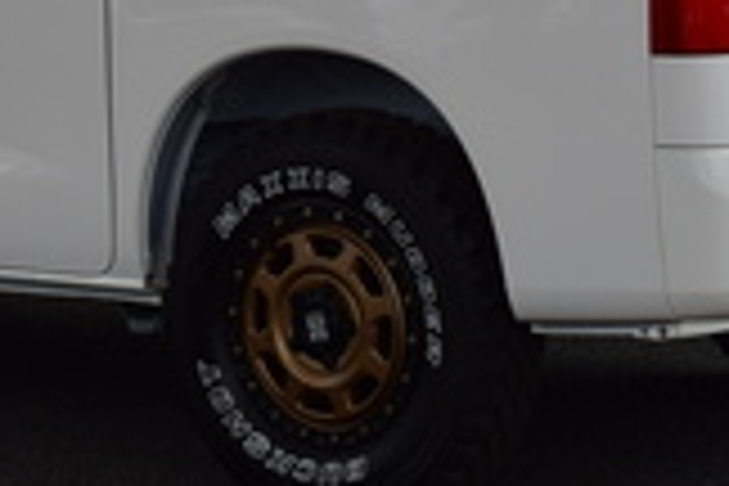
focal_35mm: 200
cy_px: -106
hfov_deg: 10.3
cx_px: 225
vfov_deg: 6.8
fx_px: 4050
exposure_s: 1/500
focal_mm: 36
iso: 280
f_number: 11
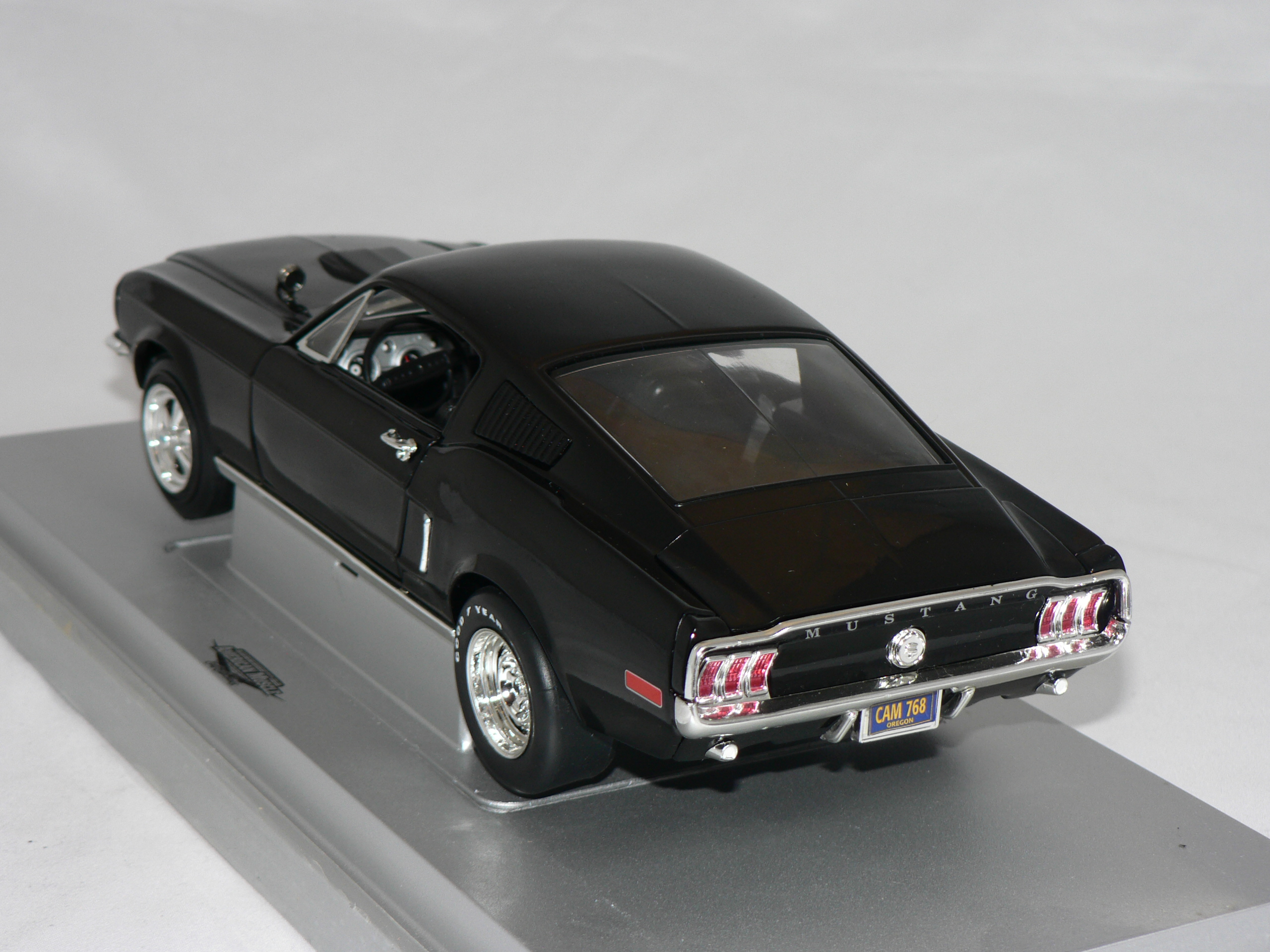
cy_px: 476
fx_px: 2715
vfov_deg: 19.9
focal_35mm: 74
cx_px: 635
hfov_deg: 26.3
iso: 80
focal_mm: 12.4
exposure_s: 1/60
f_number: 3.2
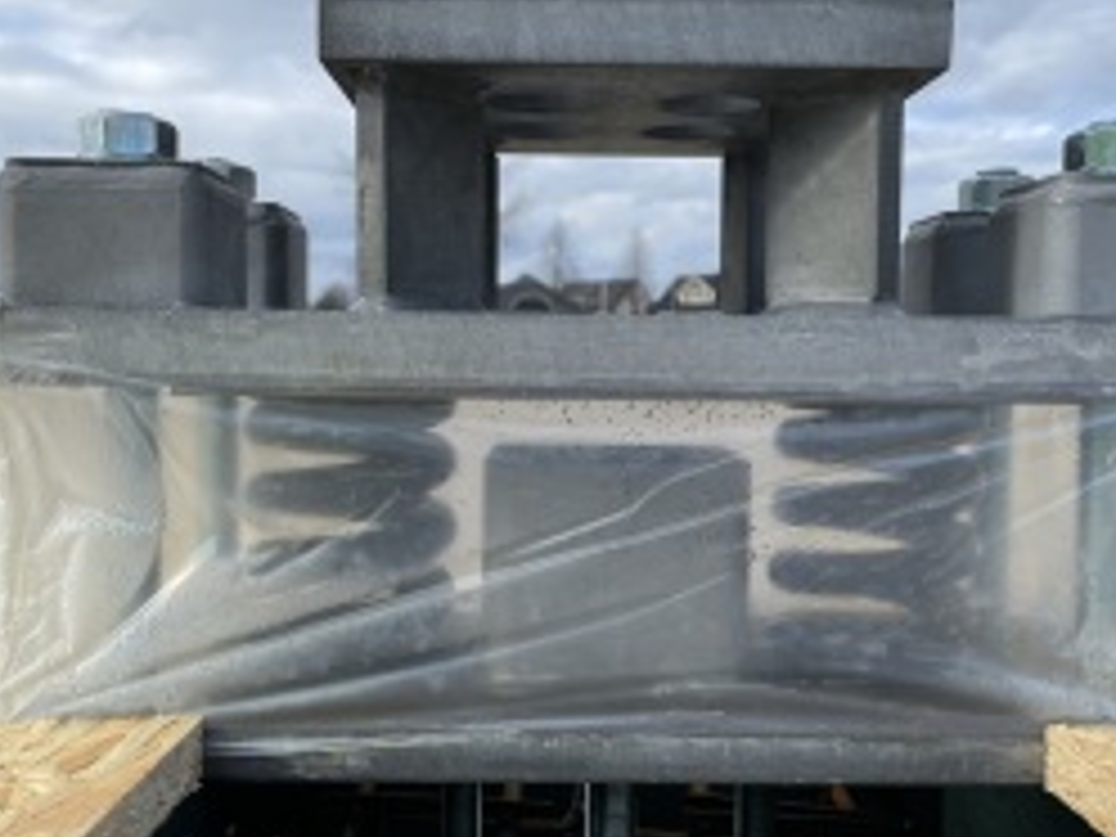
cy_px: 454
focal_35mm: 42
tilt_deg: -3.9
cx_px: 580
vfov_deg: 34.3
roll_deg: +0.3
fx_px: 1354
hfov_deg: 44.8
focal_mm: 4.2
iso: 32
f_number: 1.6
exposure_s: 1/1949
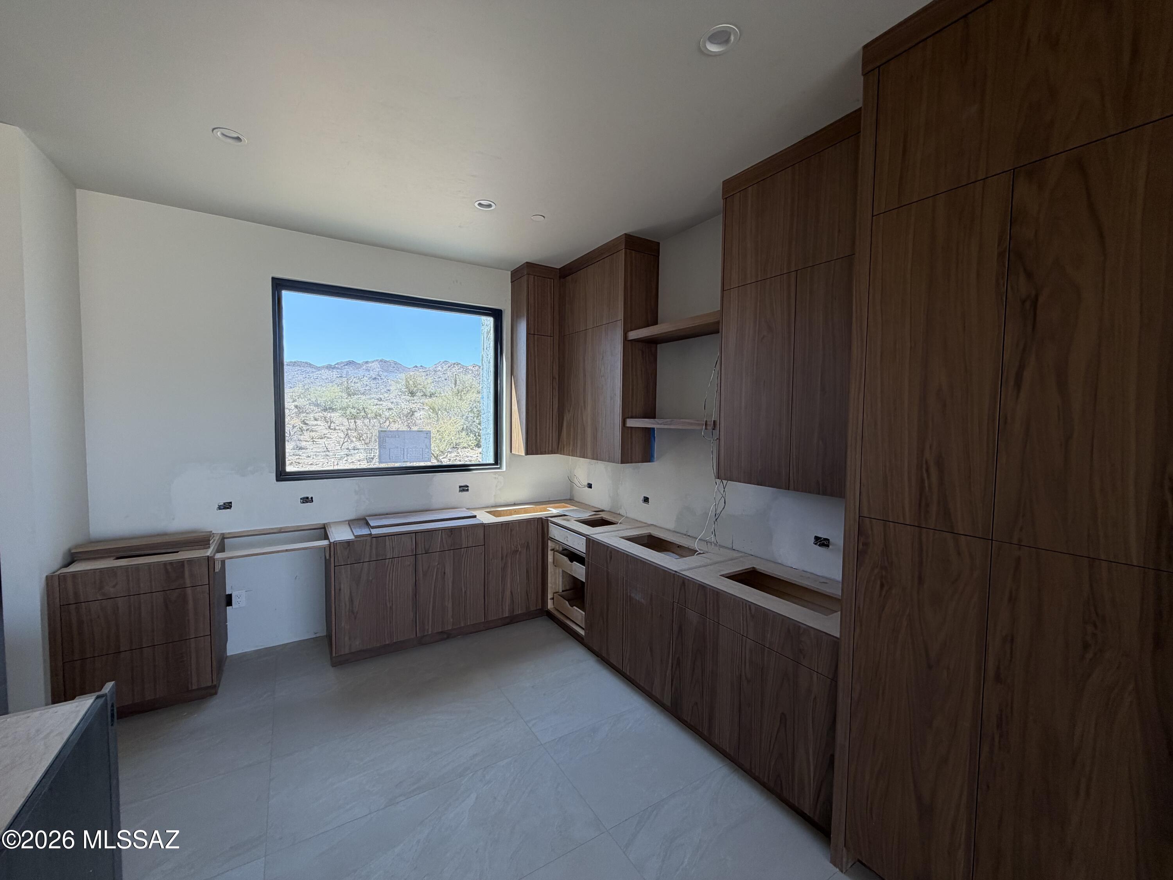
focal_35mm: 14
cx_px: 586
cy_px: 440
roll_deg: +0.6
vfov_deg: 85.7
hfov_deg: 102.1
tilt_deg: -2.7
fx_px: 474
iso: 40
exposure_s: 1/160
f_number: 2.2
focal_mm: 2.22
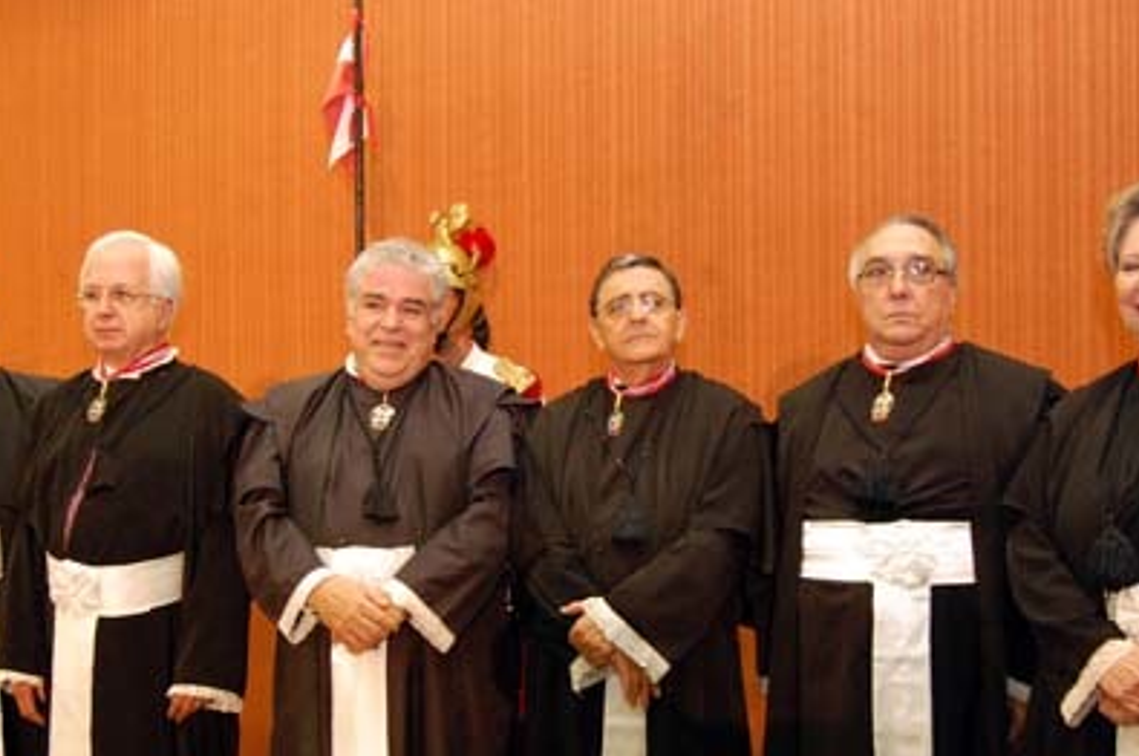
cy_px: 453
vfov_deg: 34.8
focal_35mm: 38
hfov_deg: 50.8
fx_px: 1200
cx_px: 548
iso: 1600
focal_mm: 20
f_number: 6.3
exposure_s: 1/30
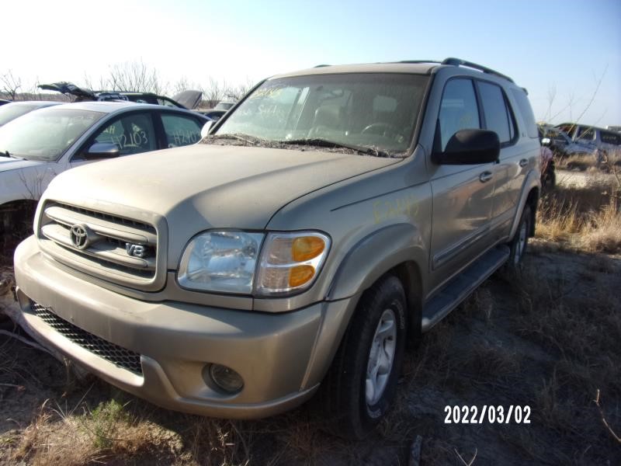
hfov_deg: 71.6
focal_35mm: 24
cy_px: 233
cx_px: 310
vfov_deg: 56.8
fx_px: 431
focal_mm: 4.3
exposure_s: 1/600
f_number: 3.3
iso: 80
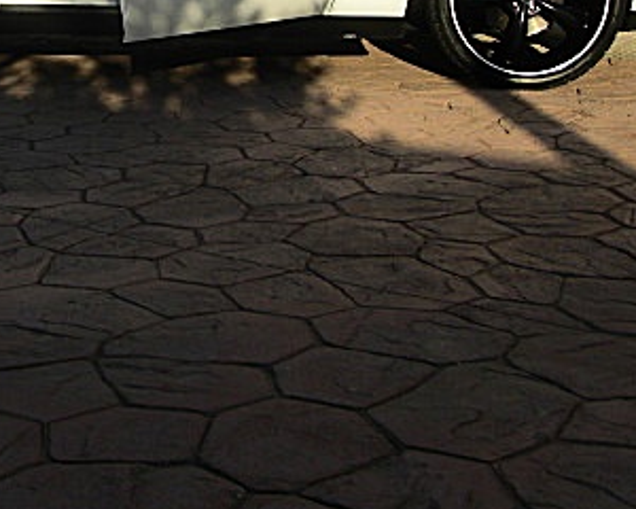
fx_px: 1412
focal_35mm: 75
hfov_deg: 24.9
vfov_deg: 19.9
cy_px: 15
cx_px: 102
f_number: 7.9
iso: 50
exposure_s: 1/125
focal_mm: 6.3
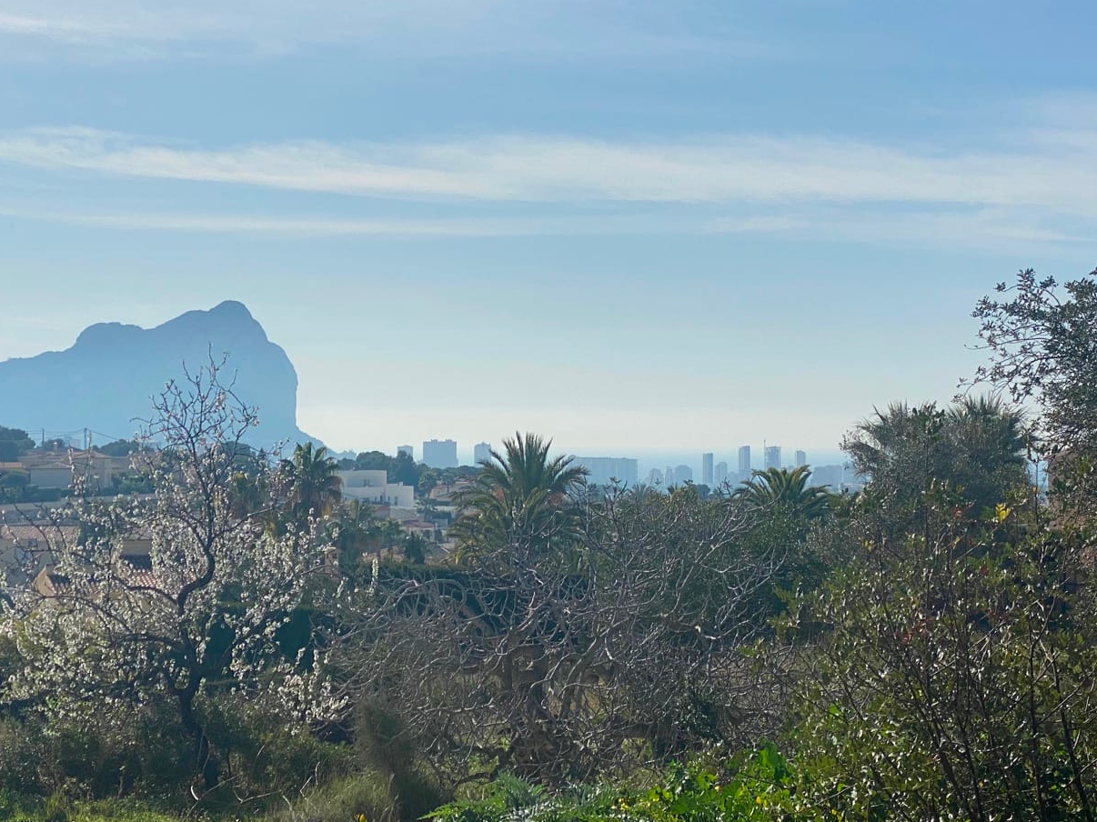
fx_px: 2186
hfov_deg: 28.2
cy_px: 353
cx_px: 498
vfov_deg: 21.3
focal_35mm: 69
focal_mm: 6
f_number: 2
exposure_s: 1/5319
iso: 25
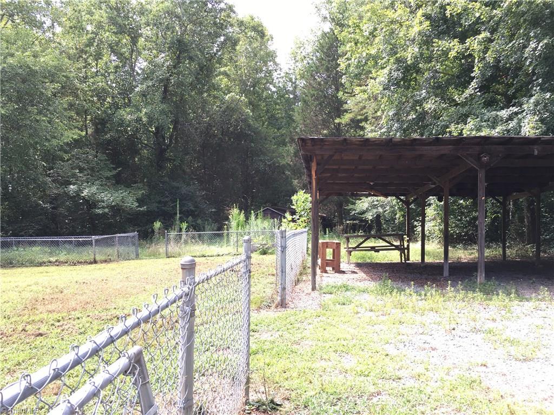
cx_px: 277
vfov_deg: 48.2
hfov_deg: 61.7
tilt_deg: +1.1
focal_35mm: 29
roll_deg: -0.6
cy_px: 208
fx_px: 464
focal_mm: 4.15
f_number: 2.2
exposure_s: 1/141
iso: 25
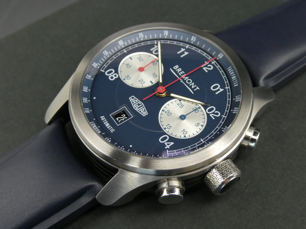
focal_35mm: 50
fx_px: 442
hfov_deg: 38.2
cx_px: 153
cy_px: 114
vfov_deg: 29.1
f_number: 4.1
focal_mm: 9
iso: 320
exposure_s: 1/80
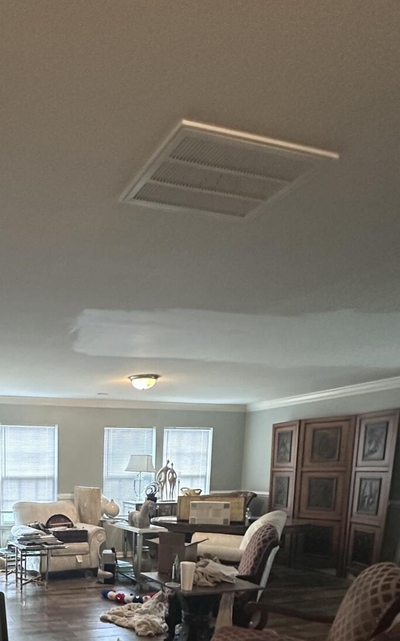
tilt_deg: -8.7
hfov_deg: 41.7
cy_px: 542
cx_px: 28
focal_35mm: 27
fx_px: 471
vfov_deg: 60.8
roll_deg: -0.8
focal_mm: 2.22
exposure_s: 1/60
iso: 500
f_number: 2.2
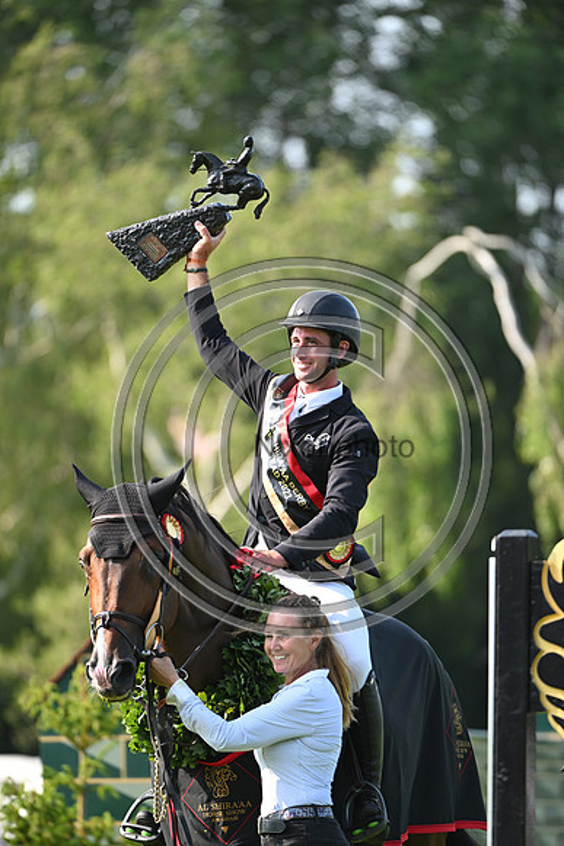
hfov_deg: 4.0
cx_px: 282
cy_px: 423
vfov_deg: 6.1
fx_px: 7985
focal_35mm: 340
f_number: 4.5
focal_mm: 340
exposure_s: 1/1250
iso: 720
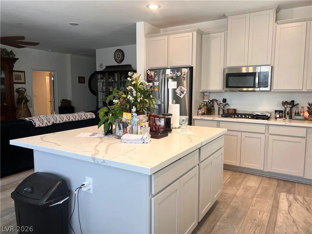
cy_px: 117
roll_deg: -0.8
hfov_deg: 67.3
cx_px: 156
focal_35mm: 26
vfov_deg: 53.1
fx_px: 234
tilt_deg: -6.4
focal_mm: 5.7
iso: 80
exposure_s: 1/120
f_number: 1.5
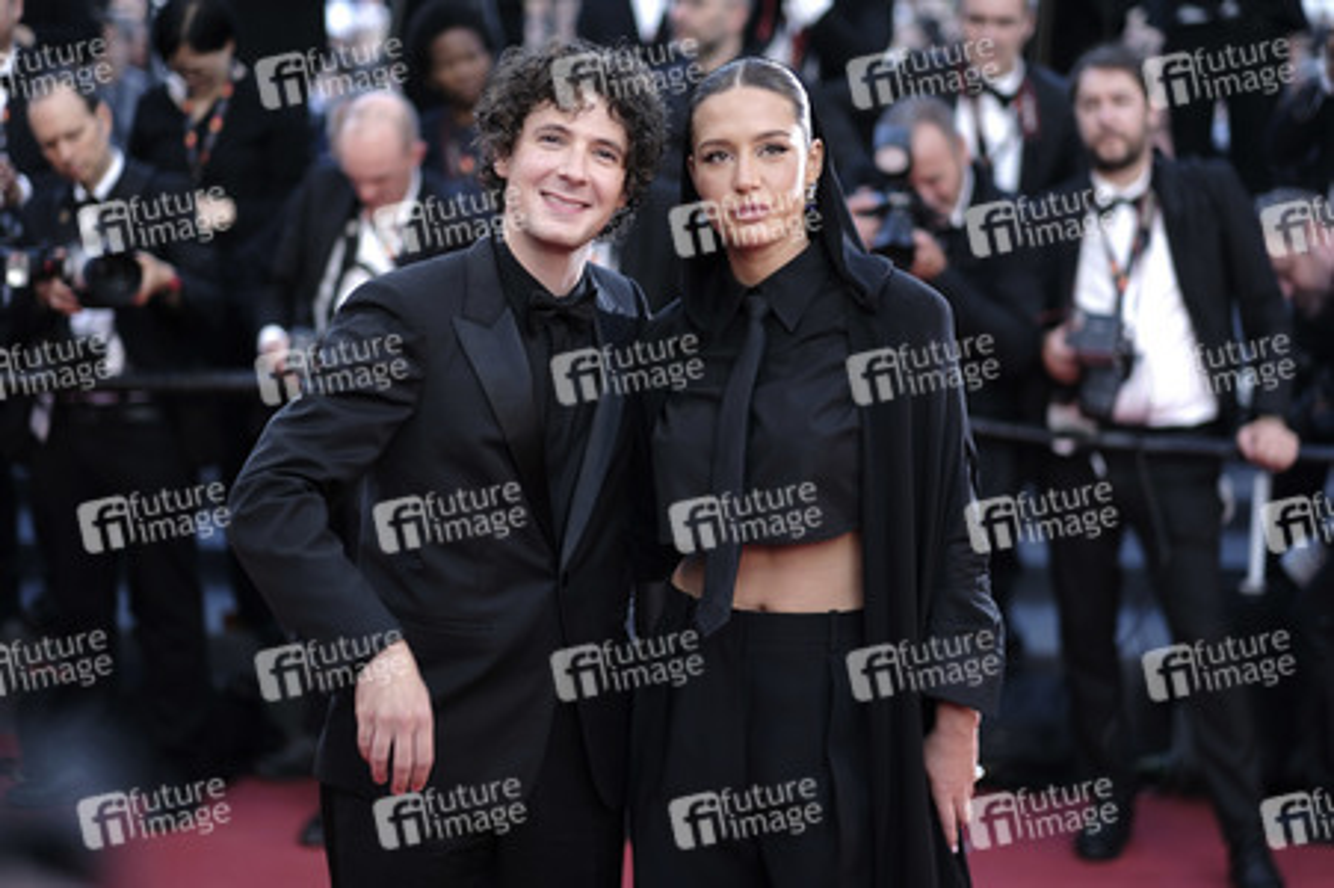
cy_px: 444
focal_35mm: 84
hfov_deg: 24.2
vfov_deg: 16.2
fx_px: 3110
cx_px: 667
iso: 100
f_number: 1.2
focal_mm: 56
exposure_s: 1/250
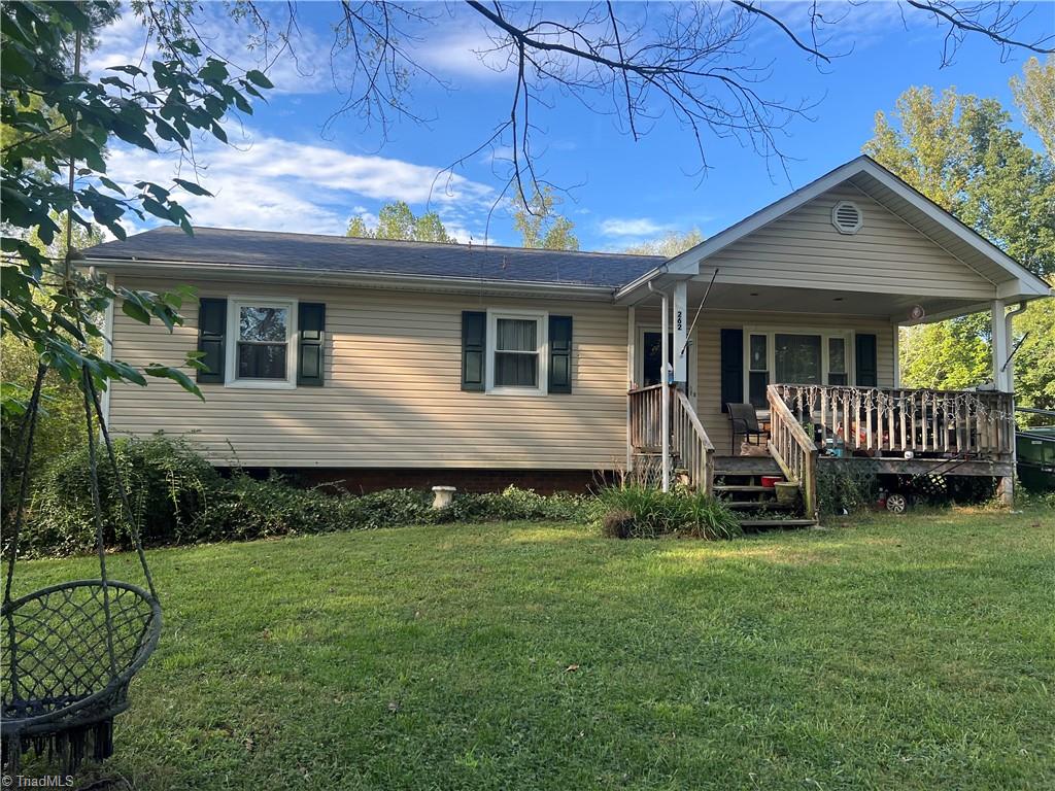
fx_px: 792
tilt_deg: +2.8
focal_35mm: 26
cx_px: 528
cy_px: 396
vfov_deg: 53.1
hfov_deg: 67.3
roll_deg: -0.8
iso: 50
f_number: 1.5
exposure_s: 1/1029
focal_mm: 5.7
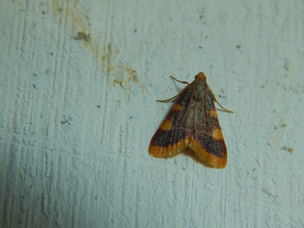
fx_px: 1405
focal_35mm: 160
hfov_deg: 12.3
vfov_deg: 9.3
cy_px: 114
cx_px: 152
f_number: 5.1
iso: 160
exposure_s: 1/30
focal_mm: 28.7
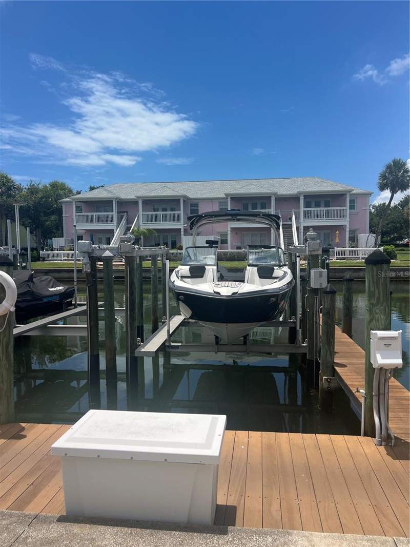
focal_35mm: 26
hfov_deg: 53.1
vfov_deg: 67.3
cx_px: 205
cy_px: 274
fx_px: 410
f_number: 1.5
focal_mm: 5.7
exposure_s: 1/6579
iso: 50
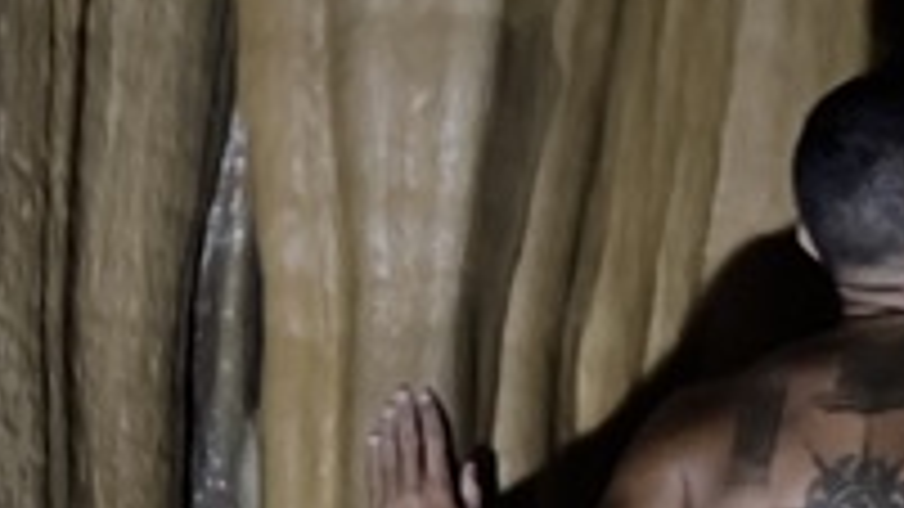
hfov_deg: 10.2
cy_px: 924
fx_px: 5057
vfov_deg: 5.7
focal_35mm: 211
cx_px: 459
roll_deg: -1.8
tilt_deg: +4.9
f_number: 1.5
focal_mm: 5.7
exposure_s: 1/28
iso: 1000
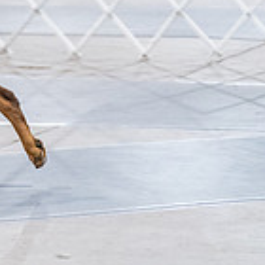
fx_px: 3681
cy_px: -52
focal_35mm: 425
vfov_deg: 4.1
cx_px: -257
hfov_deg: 4.1
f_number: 3.2
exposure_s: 1/320
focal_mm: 121
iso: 6400
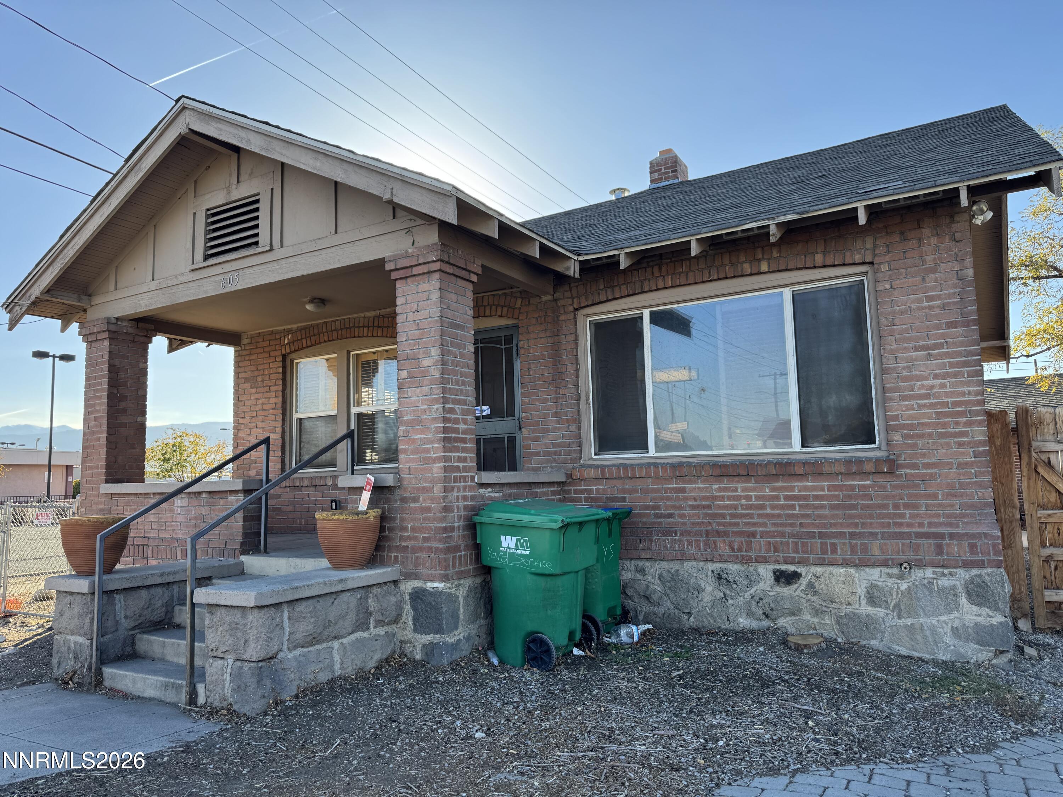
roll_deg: +2.1
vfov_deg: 56.8
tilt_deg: +6.1
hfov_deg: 71.6
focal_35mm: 24
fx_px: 737
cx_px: 532
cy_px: 398
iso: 80
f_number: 1.78
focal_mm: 6.76
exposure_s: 1/792
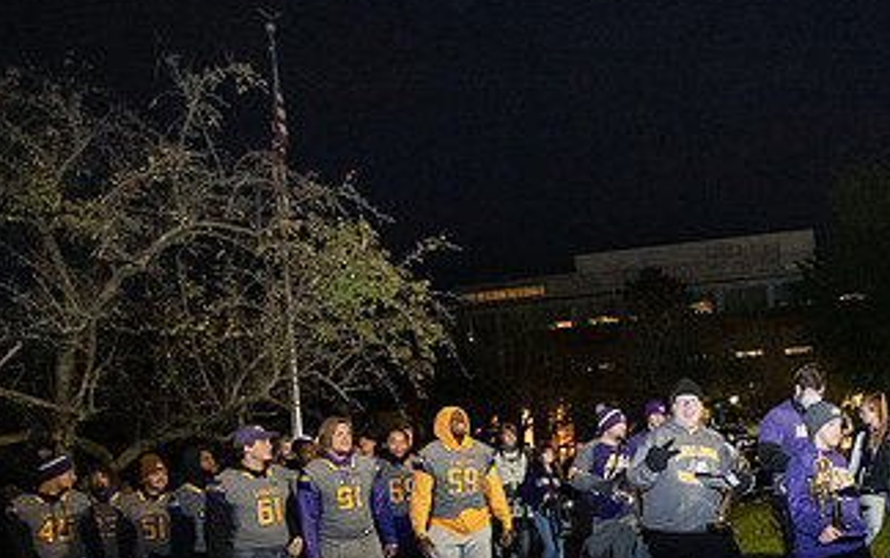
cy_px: 491
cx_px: 684
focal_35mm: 31
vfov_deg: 38.2
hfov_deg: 57.6
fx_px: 752
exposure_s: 1/60
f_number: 3.2
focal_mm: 17
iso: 6400
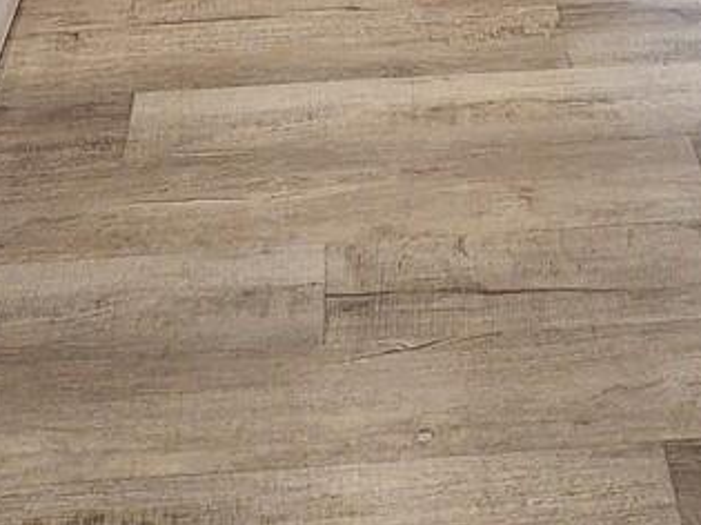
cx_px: 414
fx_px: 1336
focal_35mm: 66
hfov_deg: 29.3
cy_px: -696
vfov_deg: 14.9
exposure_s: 1/60
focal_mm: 2.2
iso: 200
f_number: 2.2
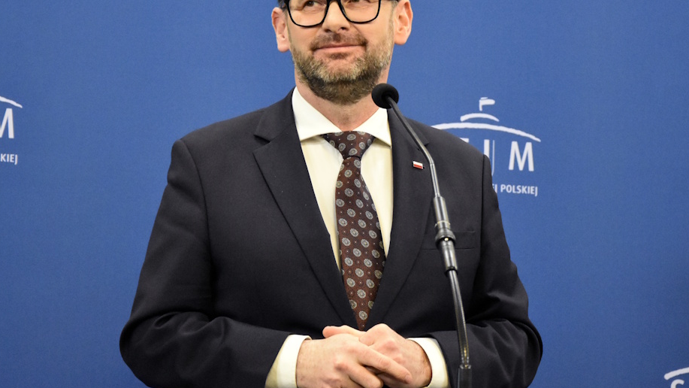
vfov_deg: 8.4
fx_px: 2631
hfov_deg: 14.9
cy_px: 132
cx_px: 343
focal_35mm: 144
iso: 7200
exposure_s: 1/250
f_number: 5.3
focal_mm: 70
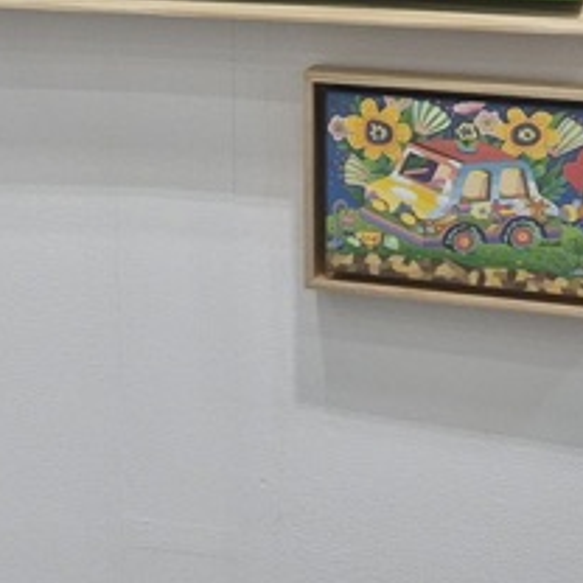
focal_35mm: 137
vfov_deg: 12.3
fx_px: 2610
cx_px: -177
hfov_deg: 12.4
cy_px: -185
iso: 40
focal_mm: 5.4
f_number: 1.8
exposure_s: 1/120
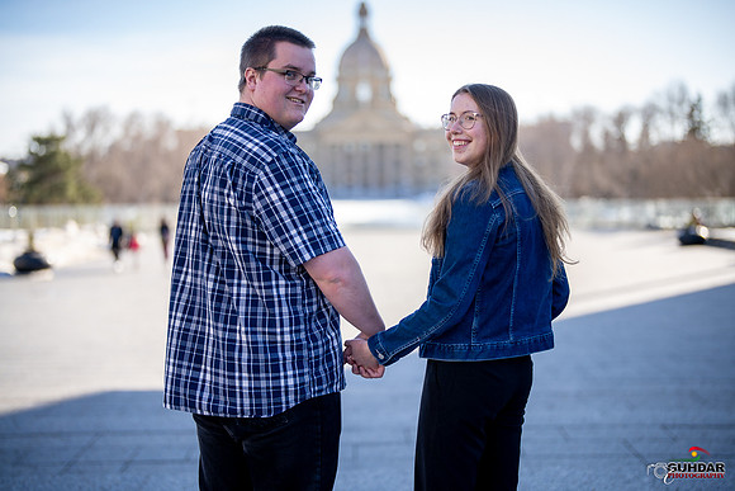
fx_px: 1021
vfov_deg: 27.0
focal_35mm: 50
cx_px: 368
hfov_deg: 39.6
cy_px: 246
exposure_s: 1/3200
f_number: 1.2
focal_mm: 50
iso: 160
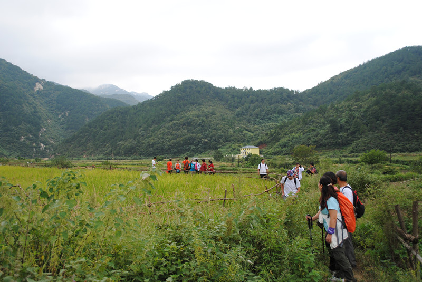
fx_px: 422
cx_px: 211
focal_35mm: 36
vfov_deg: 36.9
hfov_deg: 53.1
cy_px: 141
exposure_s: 1/250
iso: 100
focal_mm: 24
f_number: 5
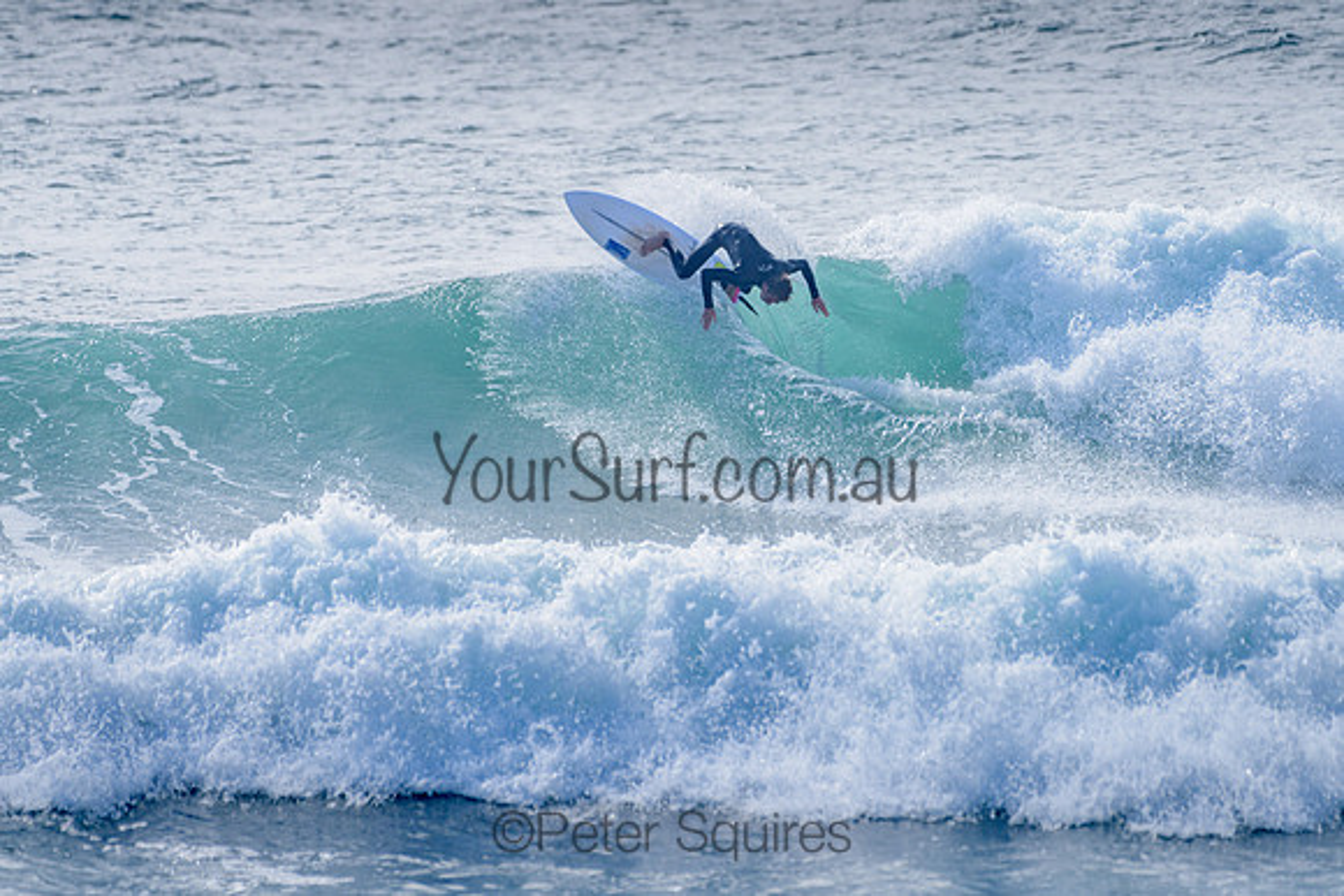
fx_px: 22859
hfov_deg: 3.4
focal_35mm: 612
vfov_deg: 2.2
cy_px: 347
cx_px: 700
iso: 100
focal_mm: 500
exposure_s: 1/2000
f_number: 5.6
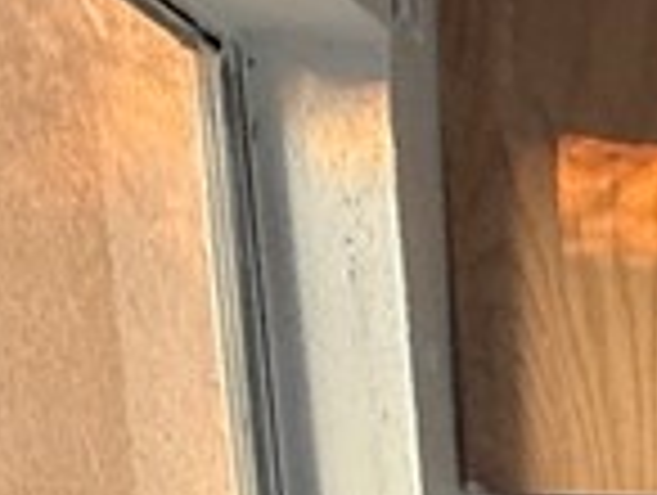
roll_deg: -1.0
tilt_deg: -10.7
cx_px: 1377
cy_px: 1102
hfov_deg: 15.3
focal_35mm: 98
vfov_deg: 12.6
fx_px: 1863
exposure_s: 1/60
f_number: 2.2
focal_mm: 2.22
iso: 500
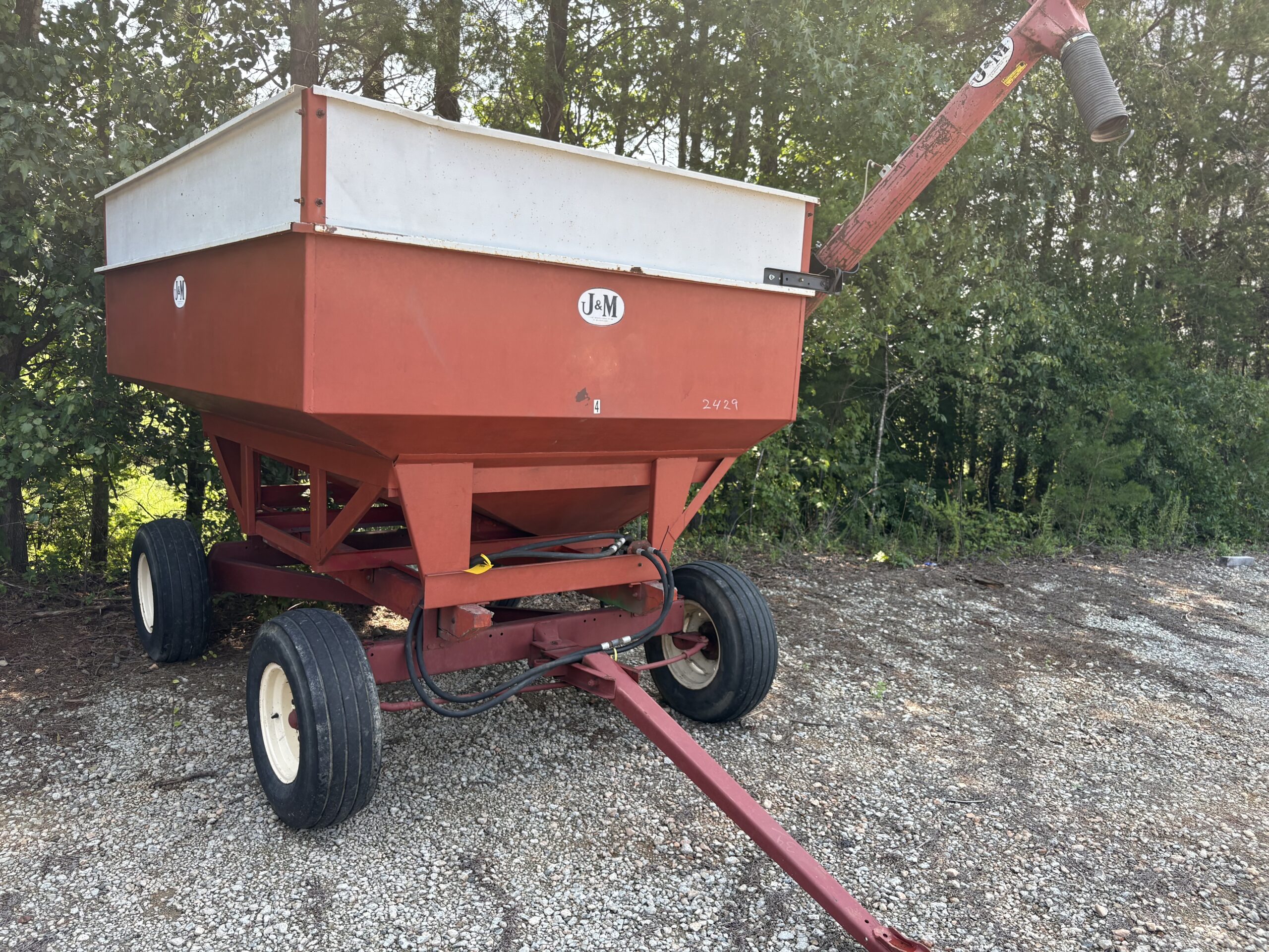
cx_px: 634
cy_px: 476
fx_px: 953
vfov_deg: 53.1
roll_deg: -4.9
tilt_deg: -7.5
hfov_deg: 67.3
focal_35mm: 26
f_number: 1.6
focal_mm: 5.96
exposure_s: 1/489
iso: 50
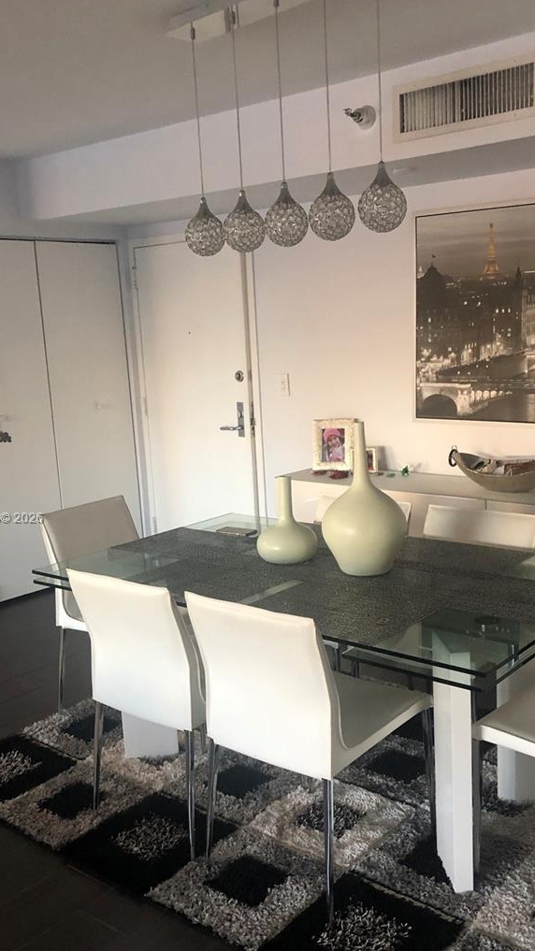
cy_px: 519
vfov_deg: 55.2
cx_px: 291
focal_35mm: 36
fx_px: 908
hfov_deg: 32.8
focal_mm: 4
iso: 80
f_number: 1.8
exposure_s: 1/15
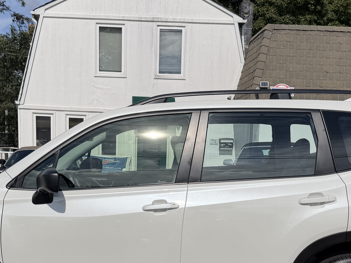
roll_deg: -2.4
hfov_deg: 37.5
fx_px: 517
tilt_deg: -6.7
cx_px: 160
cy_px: 224
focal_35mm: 51
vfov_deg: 27.8
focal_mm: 6.76
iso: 80
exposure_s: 1/11905
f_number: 1.78
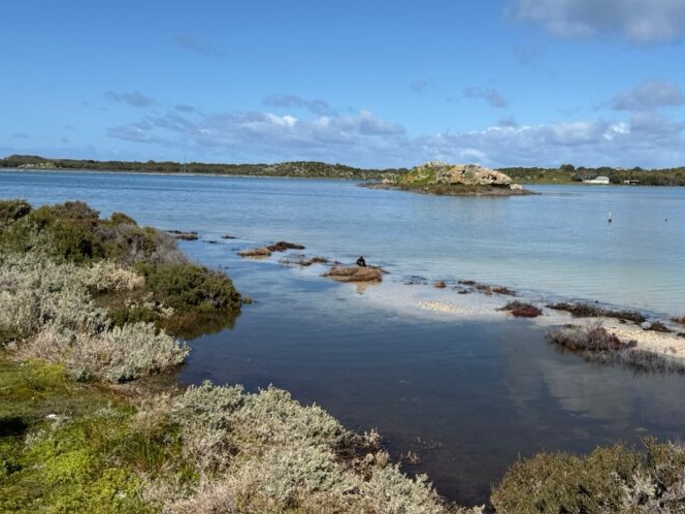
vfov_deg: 38.6
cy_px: 276
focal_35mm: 37
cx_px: 406
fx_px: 732
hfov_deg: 49.9
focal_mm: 6.76
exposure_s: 1/6711
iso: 80
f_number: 1.78
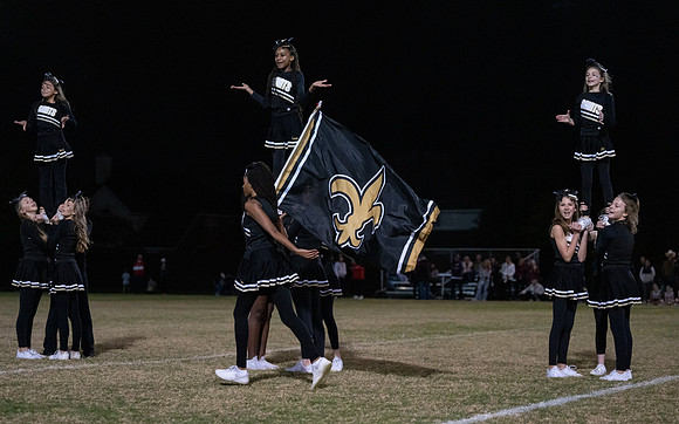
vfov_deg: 17.9
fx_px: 1344
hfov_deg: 28.4
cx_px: 337
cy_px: 225
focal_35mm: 73
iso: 8000
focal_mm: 70
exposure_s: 1/800
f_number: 2.8
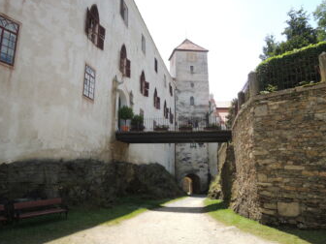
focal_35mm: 25
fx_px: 235
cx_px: 161
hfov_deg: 69.4
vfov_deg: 54.9
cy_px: 123
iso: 100
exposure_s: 1/1000
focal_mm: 4.3
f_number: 2.8
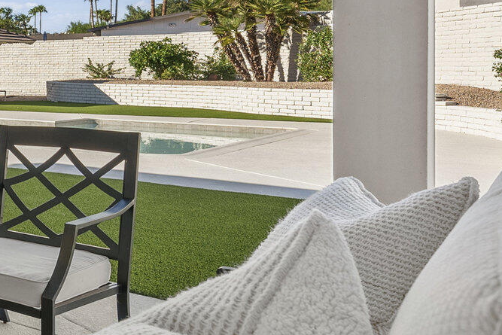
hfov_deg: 30.6
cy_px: 80
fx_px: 669
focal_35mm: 48
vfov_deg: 27.7
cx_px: -176
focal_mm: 16
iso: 200
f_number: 8
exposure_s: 1/25
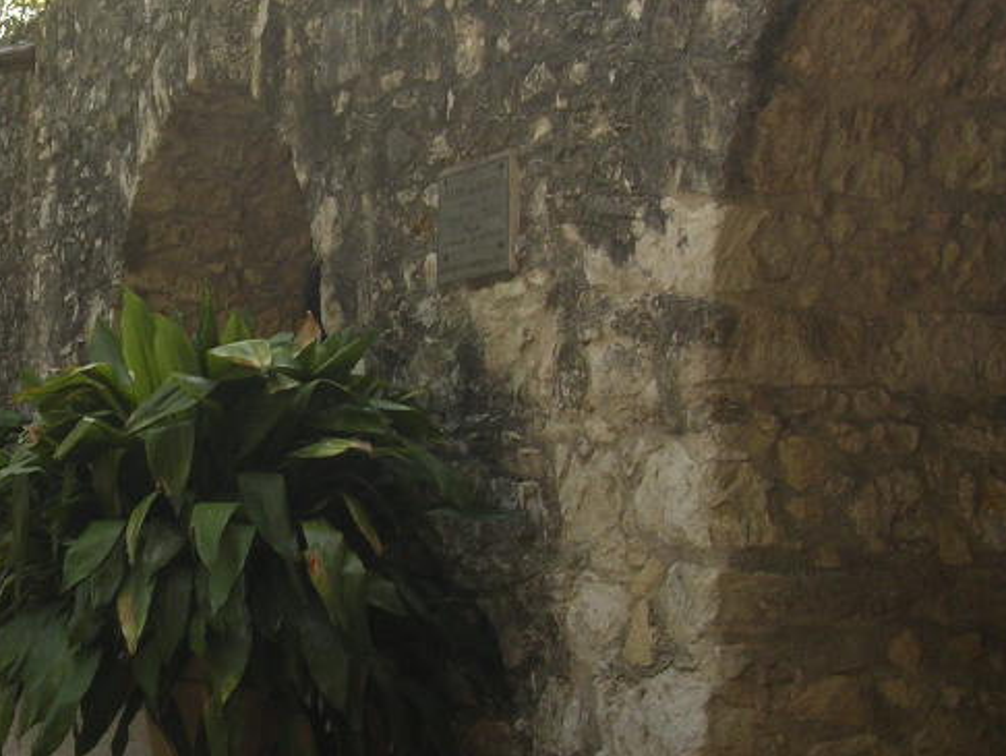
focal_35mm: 80
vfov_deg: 18.4
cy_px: 377
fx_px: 2326
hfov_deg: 23.9
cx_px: 145
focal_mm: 5.8
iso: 100
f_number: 2.8
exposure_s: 1/140
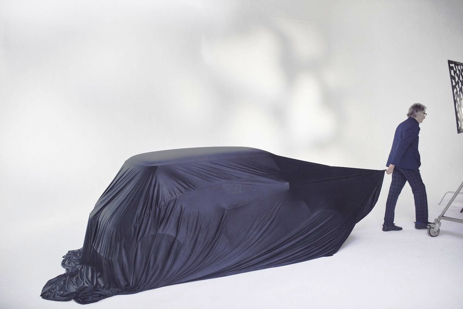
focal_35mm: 35
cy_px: 154
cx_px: 232
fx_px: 450
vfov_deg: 37.9
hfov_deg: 54.4
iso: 160
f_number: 2.2
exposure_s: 1/250
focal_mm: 35
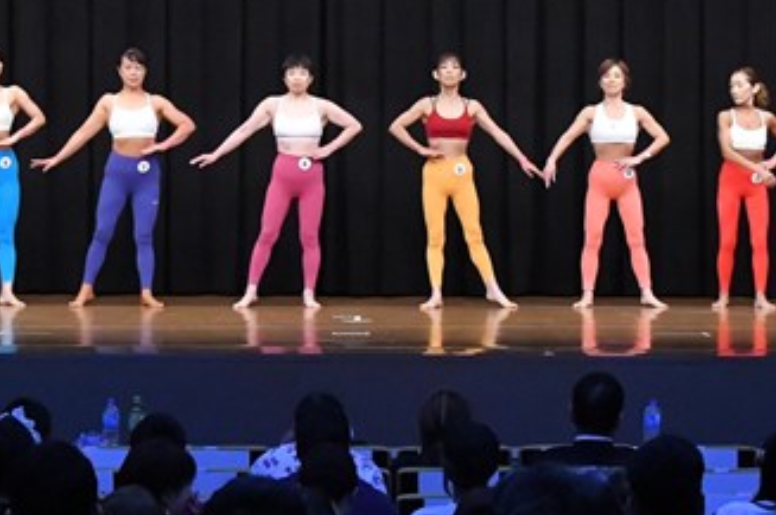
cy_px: 159
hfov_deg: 12.9
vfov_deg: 8.6
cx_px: 338
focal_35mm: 159
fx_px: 3422
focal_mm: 45
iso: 8000
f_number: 5.6
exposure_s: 1/400
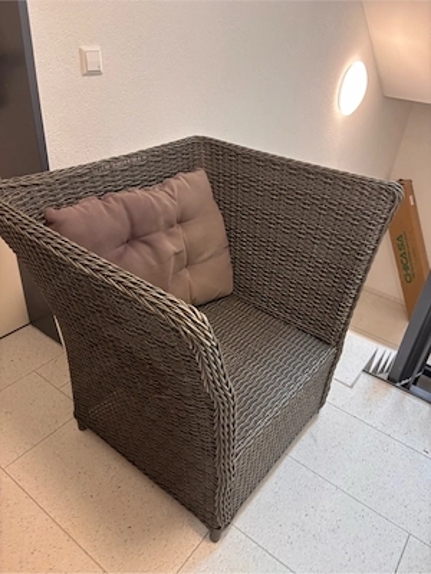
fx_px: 432
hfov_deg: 53.1
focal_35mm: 26
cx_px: 216
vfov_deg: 67.3
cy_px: 287
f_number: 1.6
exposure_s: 1/50
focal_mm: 5.96
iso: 125
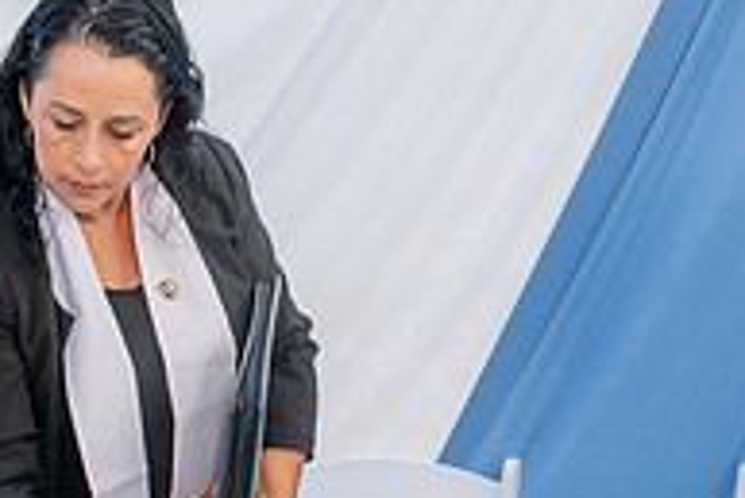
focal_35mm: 93
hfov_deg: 21.2
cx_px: 27
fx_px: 1926
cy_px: 650
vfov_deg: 14.1
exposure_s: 1/125
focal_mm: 31
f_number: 6.3
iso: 200
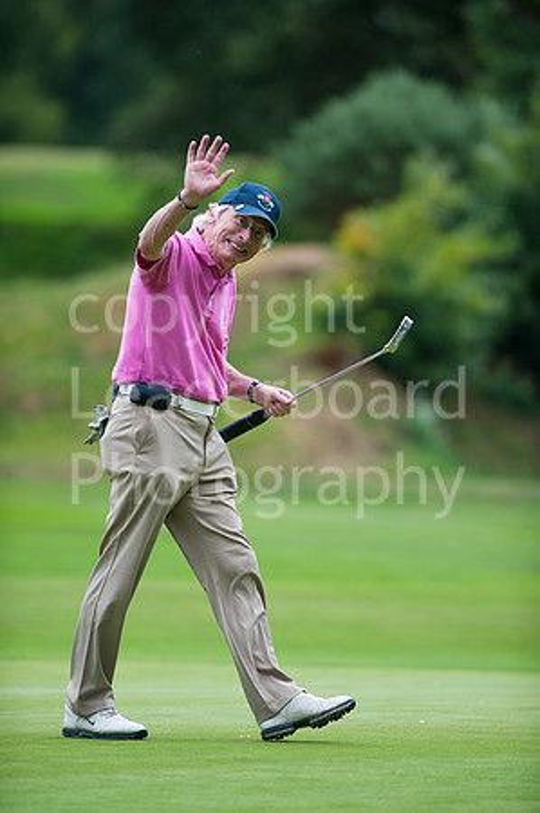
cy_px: 406
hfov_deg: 4.6
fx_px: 6765
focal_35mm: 300
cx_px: 270
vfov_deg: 6.9
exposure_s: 1/800
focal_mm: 300
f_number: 4
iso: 400
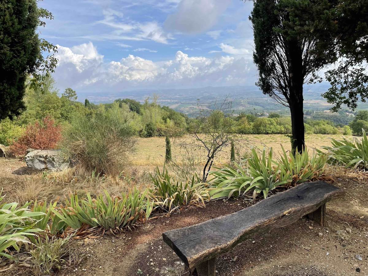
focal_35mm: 26
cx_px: 184
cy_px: 138
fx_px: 276
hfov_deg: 67.3
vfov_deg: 53.1
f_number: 1.6
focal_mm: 4.2
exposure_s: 1/2747
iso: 32
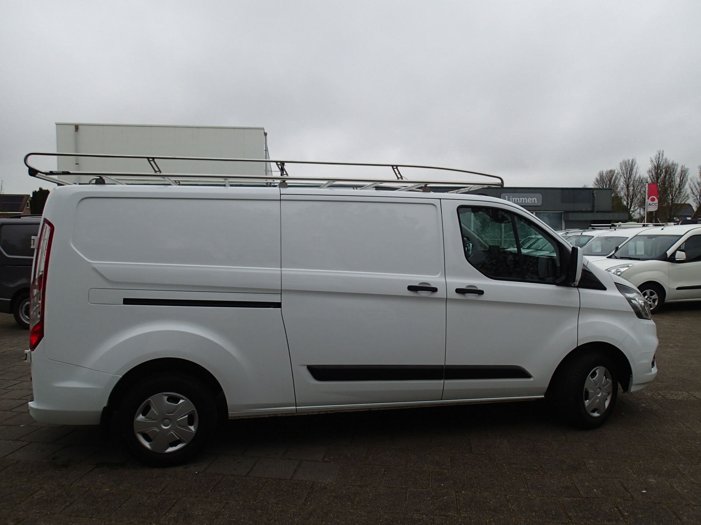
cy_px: 262
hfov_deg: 69.4
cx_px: 350
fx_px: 506
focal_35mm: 25
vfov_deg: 54.9
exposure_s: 1/160
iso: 100
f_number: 8
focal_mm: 4.5
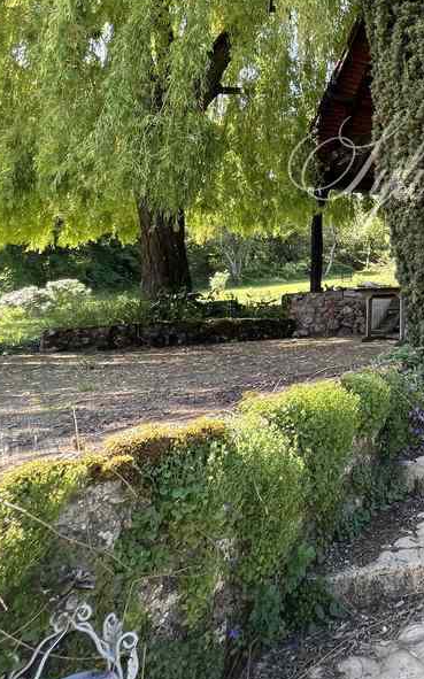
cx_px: 527
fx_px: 518
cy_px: 173
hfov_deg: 34.2
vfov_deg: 62.8
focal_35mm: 28
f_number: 1.8
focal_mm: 1.57
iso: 32
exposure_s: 1/178
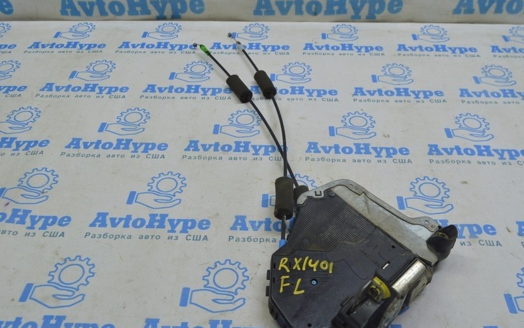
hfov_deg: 56.7
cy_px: 155
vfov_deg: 37.3
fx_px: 486
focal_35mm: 34
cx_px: 265
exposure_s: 1/40
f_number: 5.6
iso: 400
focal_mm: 18
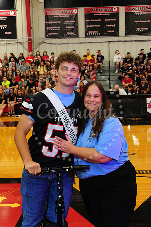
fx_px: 302
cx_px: 76
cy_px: 114
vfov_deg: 41.1
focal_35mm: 48
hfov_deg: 28.0
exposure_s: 1/60
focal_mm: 48
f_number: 7.1
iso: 2000
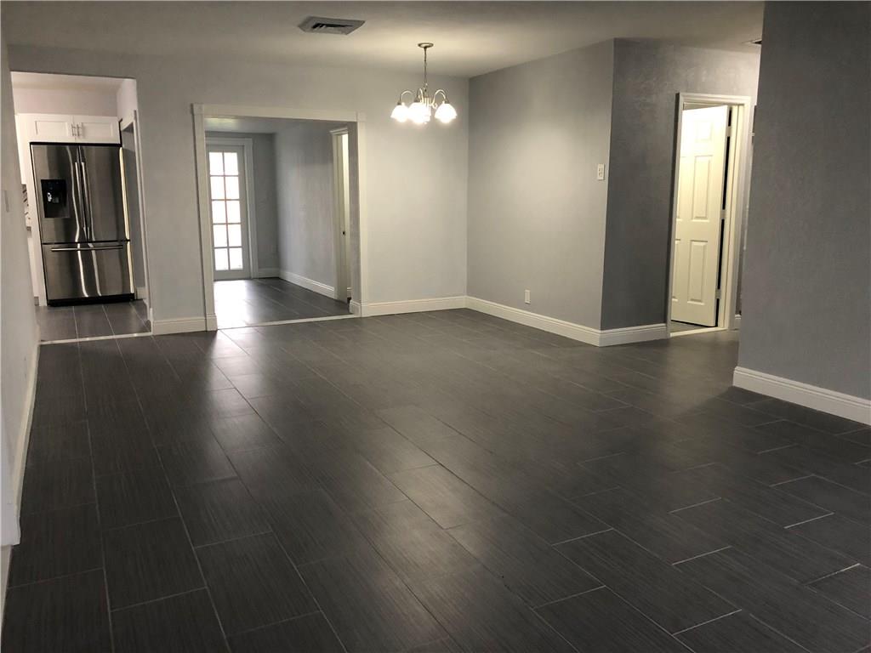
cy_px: 326
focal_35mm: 29
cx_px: 436
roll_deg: -0.8
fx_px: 730
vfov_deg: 48.2
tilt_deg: -11.8
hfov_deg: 61.7
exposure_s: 1/15
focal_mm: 3.99
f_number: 1.8
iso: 50
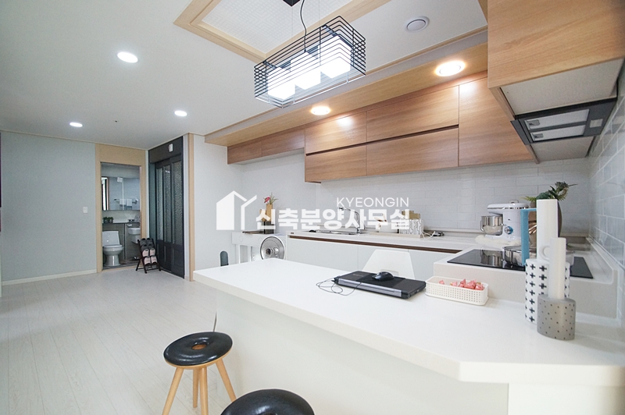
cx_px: 312
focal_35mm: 15
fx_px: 260
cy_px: 208
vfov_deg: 77.2
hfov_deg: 100.4
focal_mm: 10
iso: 1600
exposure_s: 1/250
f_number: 4
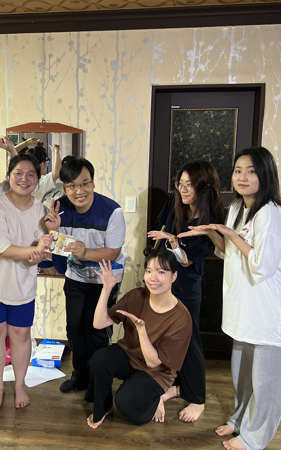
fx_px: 453
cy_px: 226
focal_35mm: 37
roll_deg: +0.3
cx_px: 84
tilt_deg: -7.7
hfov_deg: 34.0
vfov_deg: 52.7
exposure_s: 1/40
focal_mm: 5.7
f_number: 1.5
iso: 400
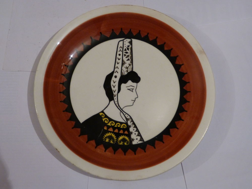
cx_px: 126
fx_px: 255
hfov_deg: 52.6
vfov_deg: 40.7
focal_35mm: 35
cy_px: 94
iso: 400
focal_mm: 6.2
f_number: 3
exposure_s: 1/15
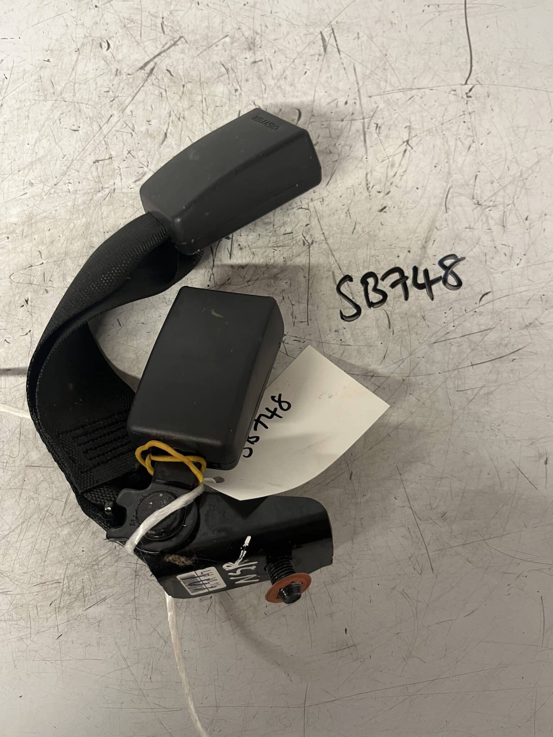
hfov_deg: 53.1
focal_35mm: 26
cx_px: 276
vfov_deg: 67.3
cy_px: 368
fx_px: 554
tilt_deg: -76.9
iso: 160
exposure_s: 1/50
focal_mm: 5.1
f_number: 1.6
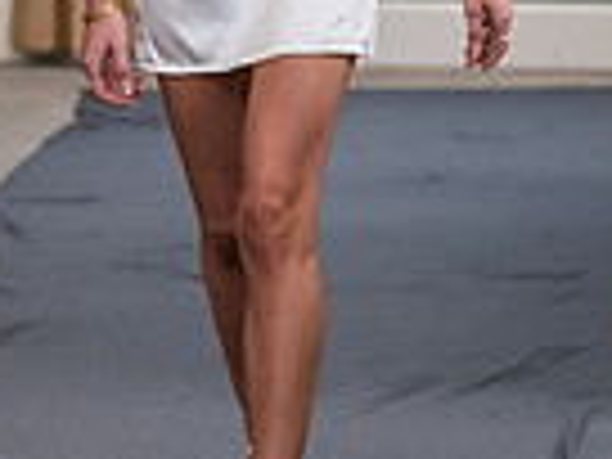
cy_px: -261
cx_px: 256
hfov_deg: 7.6
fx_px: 4597
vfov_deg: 5.7
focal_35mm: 260
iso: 1600
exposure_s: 1/200
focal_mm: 82
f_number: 3.5
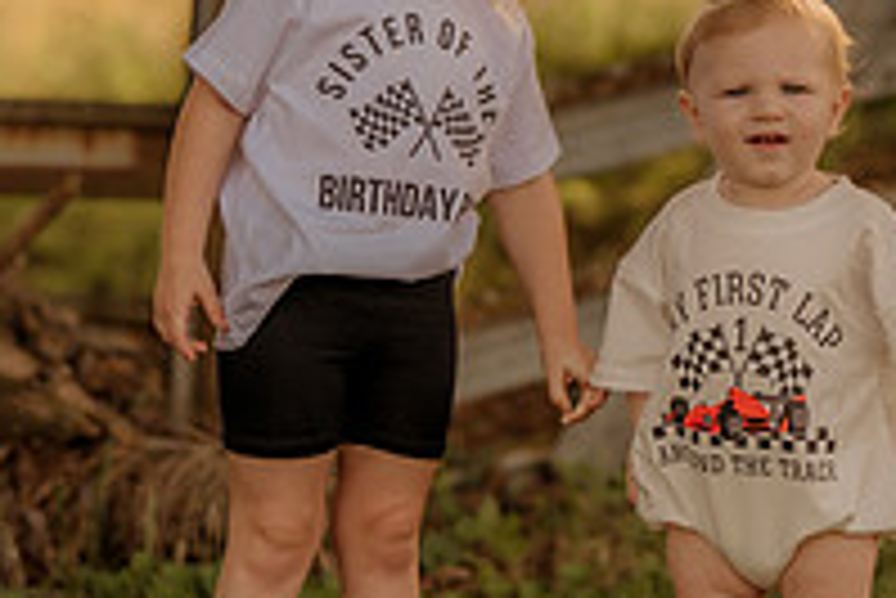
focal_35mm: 248
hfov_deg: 8.3
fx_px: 6177
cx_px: 635
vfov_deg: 5.5
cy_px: 169
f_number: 2
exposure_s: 1/1250
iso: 250
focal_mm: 85
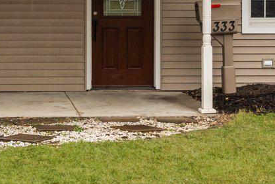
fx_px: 863
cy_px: 7
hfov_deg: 17.7
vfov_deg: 12.0
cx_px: 1
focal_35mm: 113
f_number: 10
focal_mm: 23
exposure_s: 1/60
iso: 500
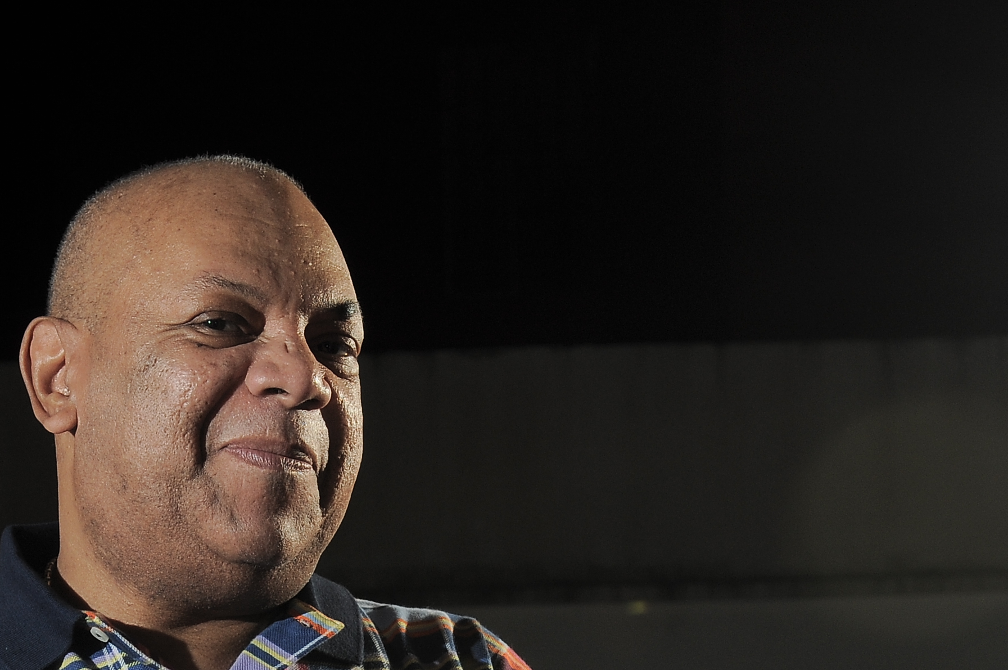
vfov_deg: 12.1
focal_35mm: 111
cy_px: 757
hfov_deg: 18.3
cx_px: 216
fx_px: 3110
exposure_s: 1/50
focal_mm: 31
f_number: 5.6
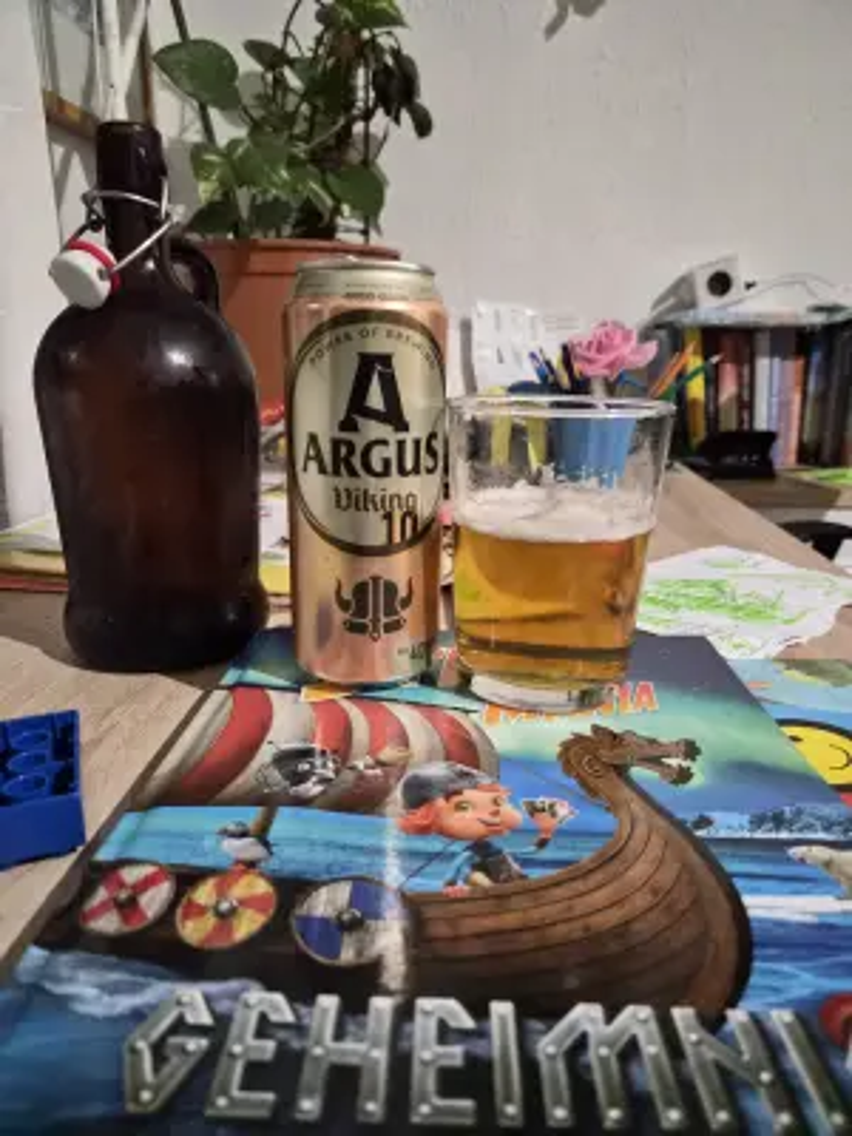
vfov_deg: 73.9
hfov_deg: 58.9
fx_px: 755
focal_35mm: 23
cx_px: 426
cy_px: 568
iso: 2000
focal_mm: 5.4
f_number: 1.8
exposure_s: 1/100
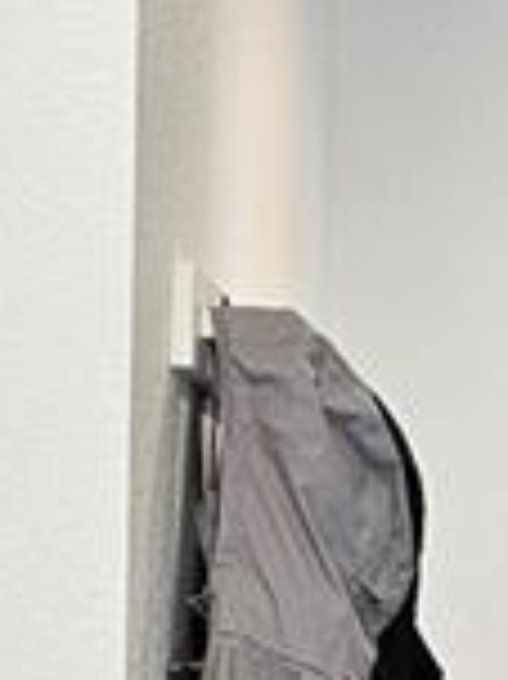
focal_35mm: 183
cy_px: 1392
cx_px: 211
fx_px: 3586
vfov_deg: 10.0
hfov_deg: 8.1
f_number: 1.7
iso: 160
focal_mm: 6.3
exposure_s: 1/120
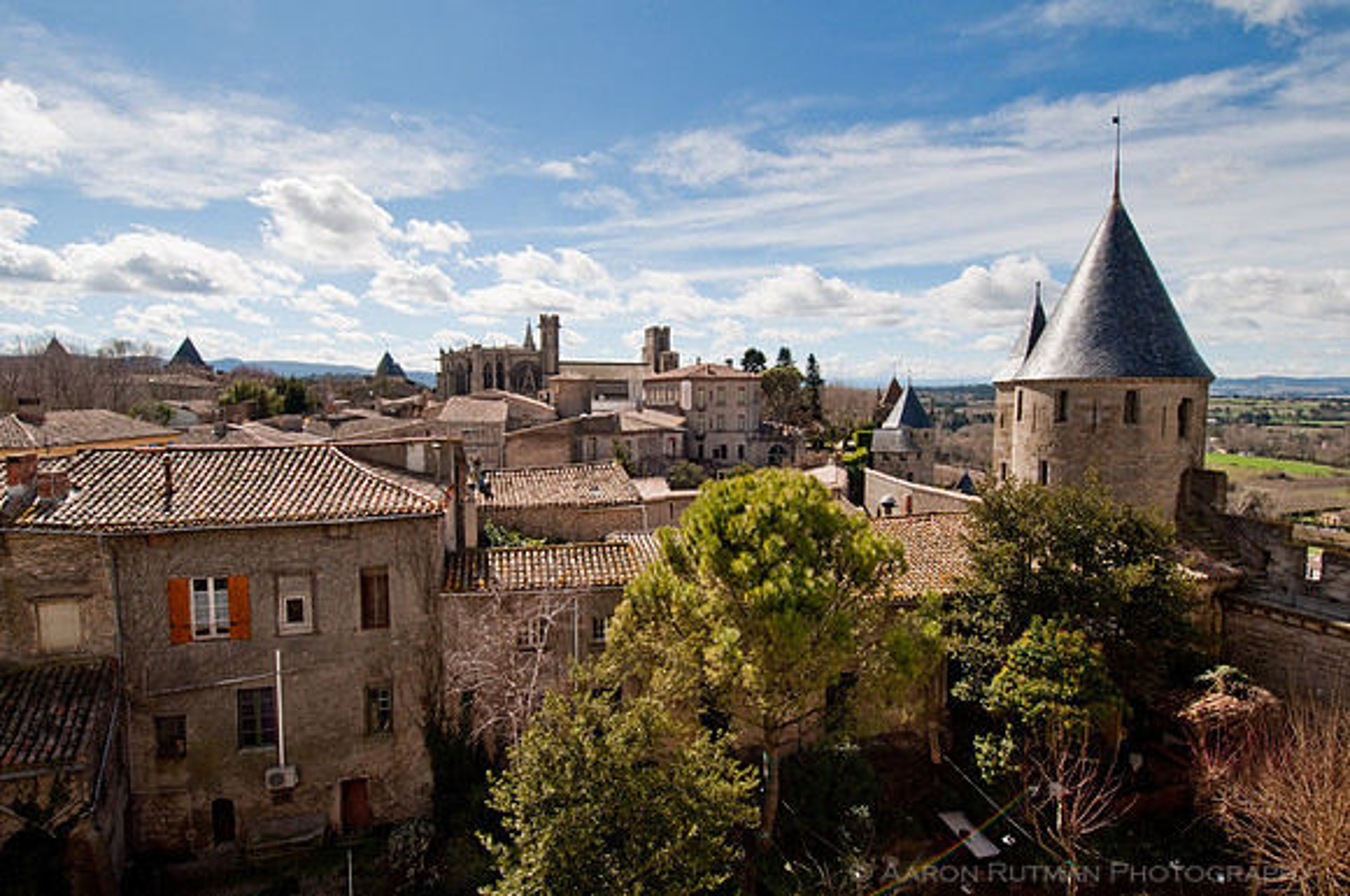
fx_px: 674
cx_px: 675
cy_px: 448
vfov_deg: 67.2
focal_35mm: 18
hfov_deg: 90.1
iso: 200
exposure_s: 1/350
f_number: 9.5
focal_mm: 12
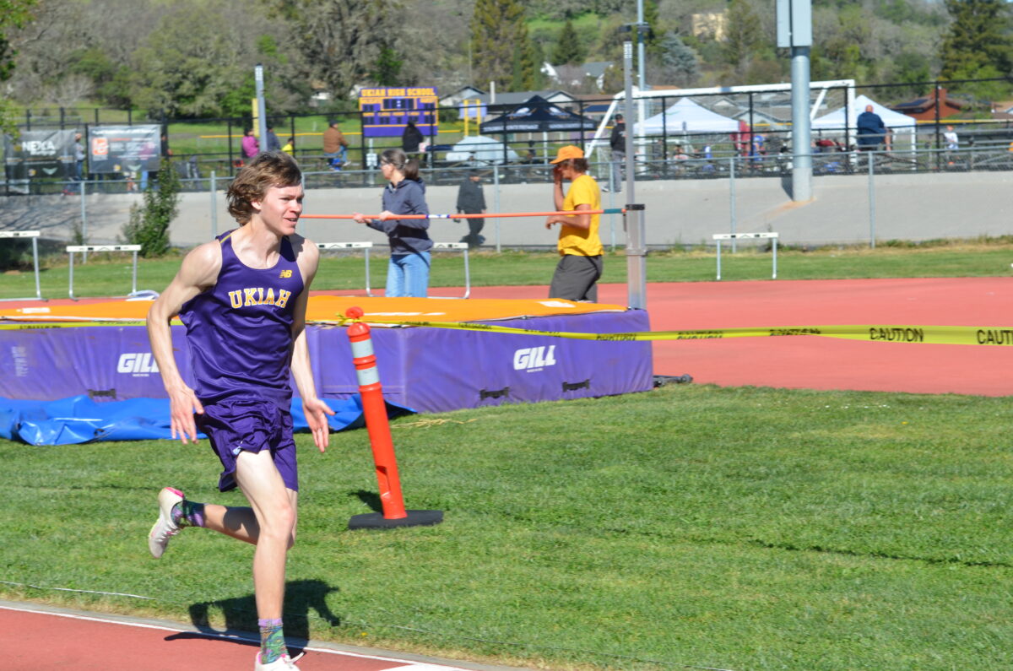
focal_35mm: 105
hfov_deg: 19.5
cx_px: 506
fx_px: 2949
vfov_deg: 13.0
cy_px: 336
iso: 200
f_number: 6.3
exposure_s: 1/640
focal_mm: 70
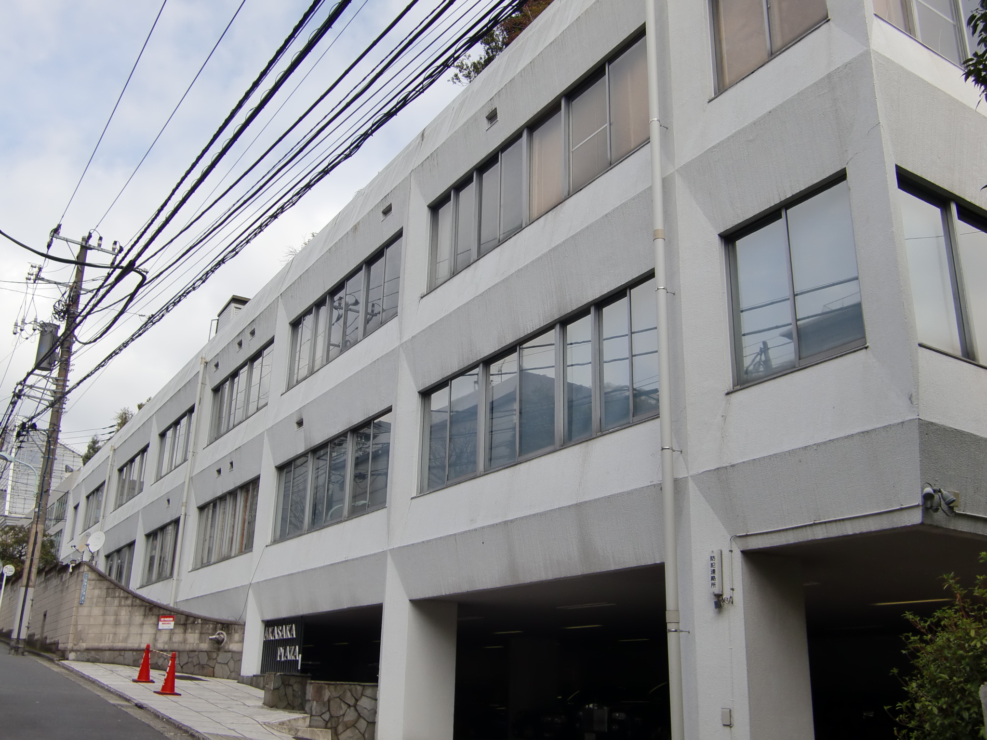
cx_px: 494
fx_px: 941
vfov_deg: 42.9
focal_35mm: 33
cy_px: 370
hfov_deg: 55.4
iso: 64
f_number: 7.2
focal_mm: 5.8
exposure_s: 1/200
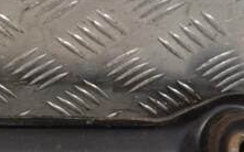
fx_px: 718
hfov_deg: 18.8
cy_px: 55
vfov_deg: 12.1
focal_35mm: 108
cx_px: 3
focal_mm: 26
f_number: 5
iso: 400
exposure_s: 1/100
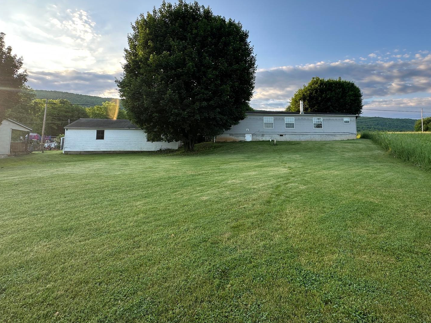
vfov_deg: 65.2
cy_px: 126
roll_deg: +0.4
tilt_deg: +5.8
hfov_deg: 81.6
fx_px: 249
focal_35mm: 20
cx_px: 234
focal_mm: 2.22
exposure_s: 1/277
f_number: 2.2
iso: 40
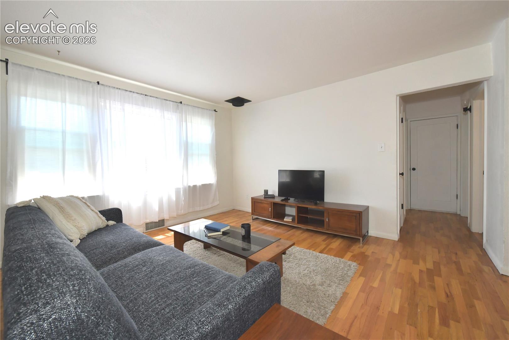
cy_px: 170
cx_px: 254
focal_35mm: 14
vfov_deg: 81.2
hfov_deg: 104.3
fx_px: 198
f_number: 9
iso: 1250
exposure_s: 1/250
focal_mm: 14
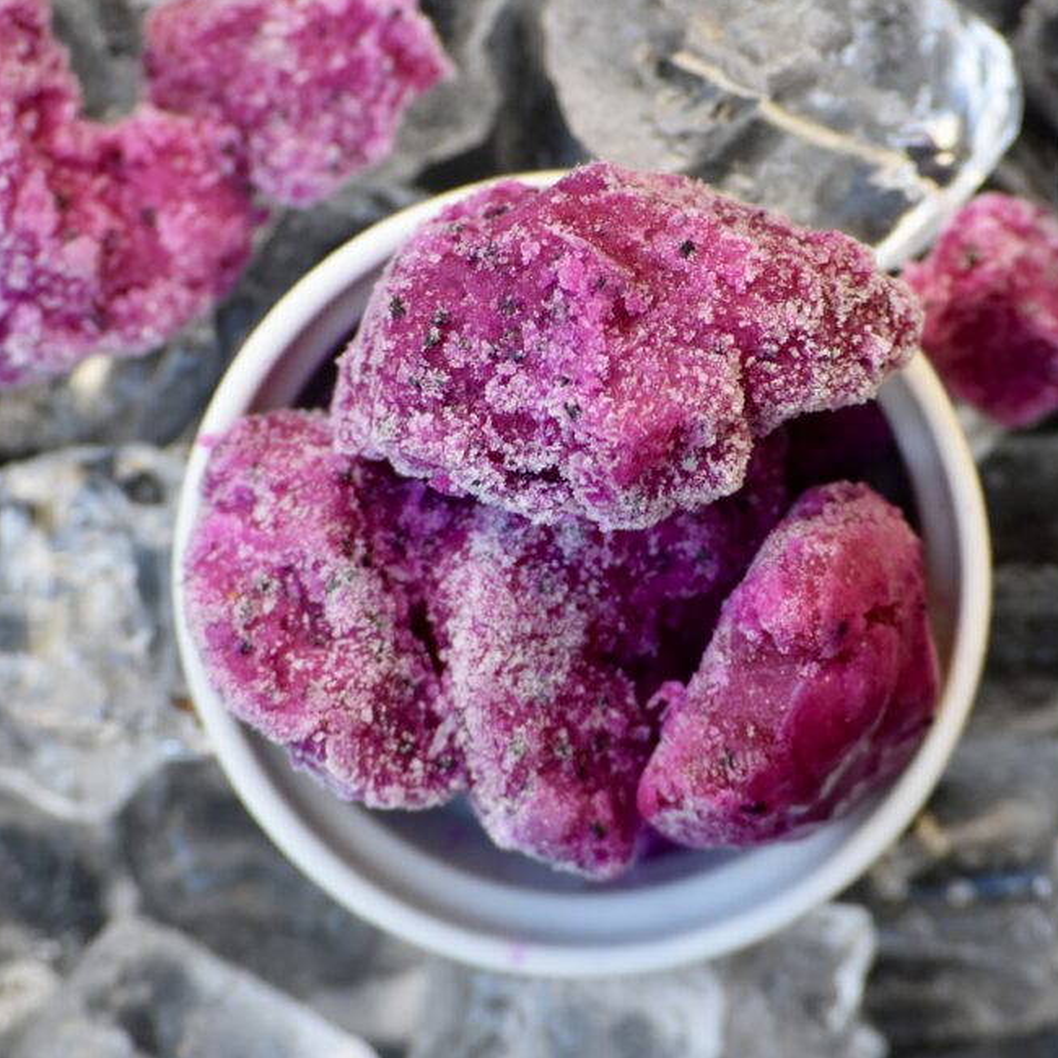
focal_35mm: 221
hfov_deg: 7.9
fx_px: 7642
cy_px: 549
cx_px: 636
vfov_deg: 7.9
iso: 800
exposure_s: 1/250
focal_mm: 110
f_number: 4.5
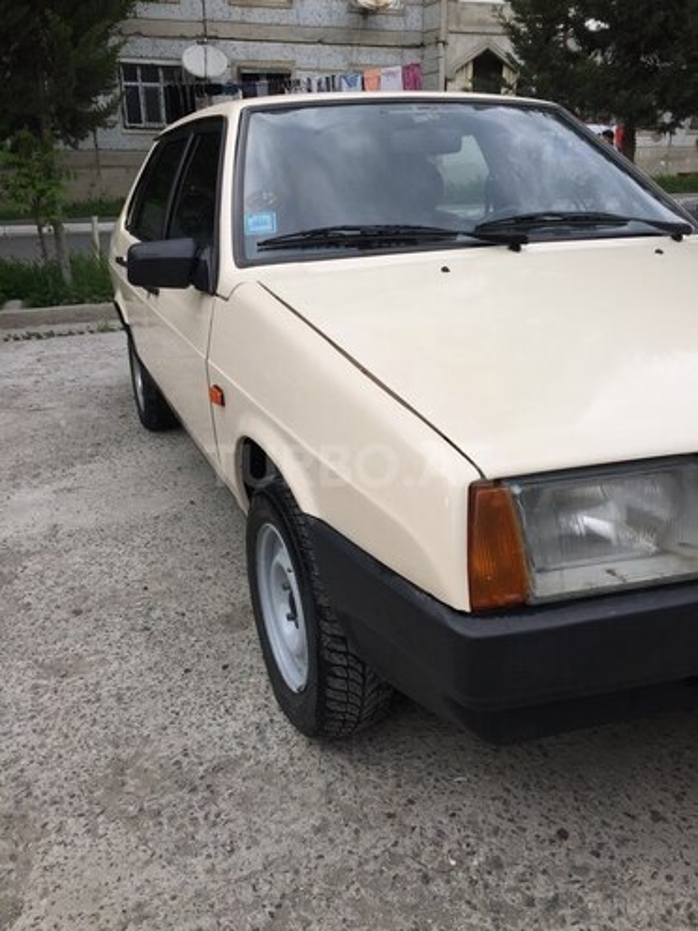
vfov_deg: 61.7
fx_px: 780
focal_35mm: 29
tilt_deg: -19.5
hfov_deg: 48.2
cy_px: 466
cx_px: 349
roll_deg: +1.5
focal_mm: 4.15
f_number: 2.2
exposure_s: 1/488
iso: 32
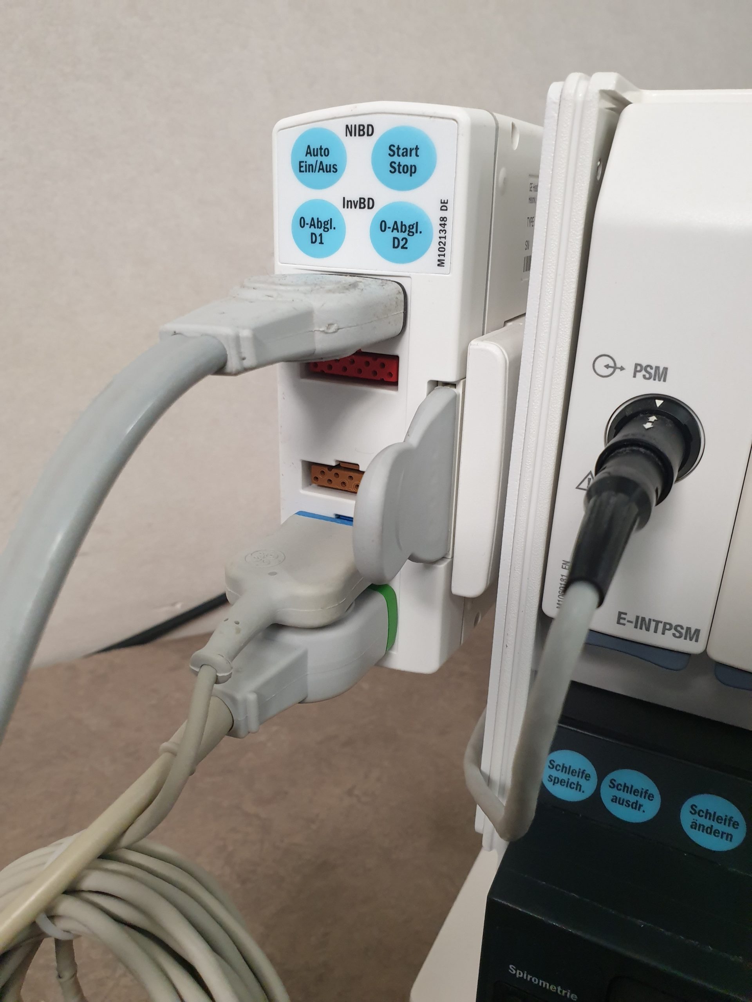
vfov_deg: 67.3
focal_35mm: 26
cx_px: 376
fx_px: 753
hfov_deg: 53.1
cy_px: 501
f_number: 2.4
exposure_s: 1/50
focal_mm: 4.3
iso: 320
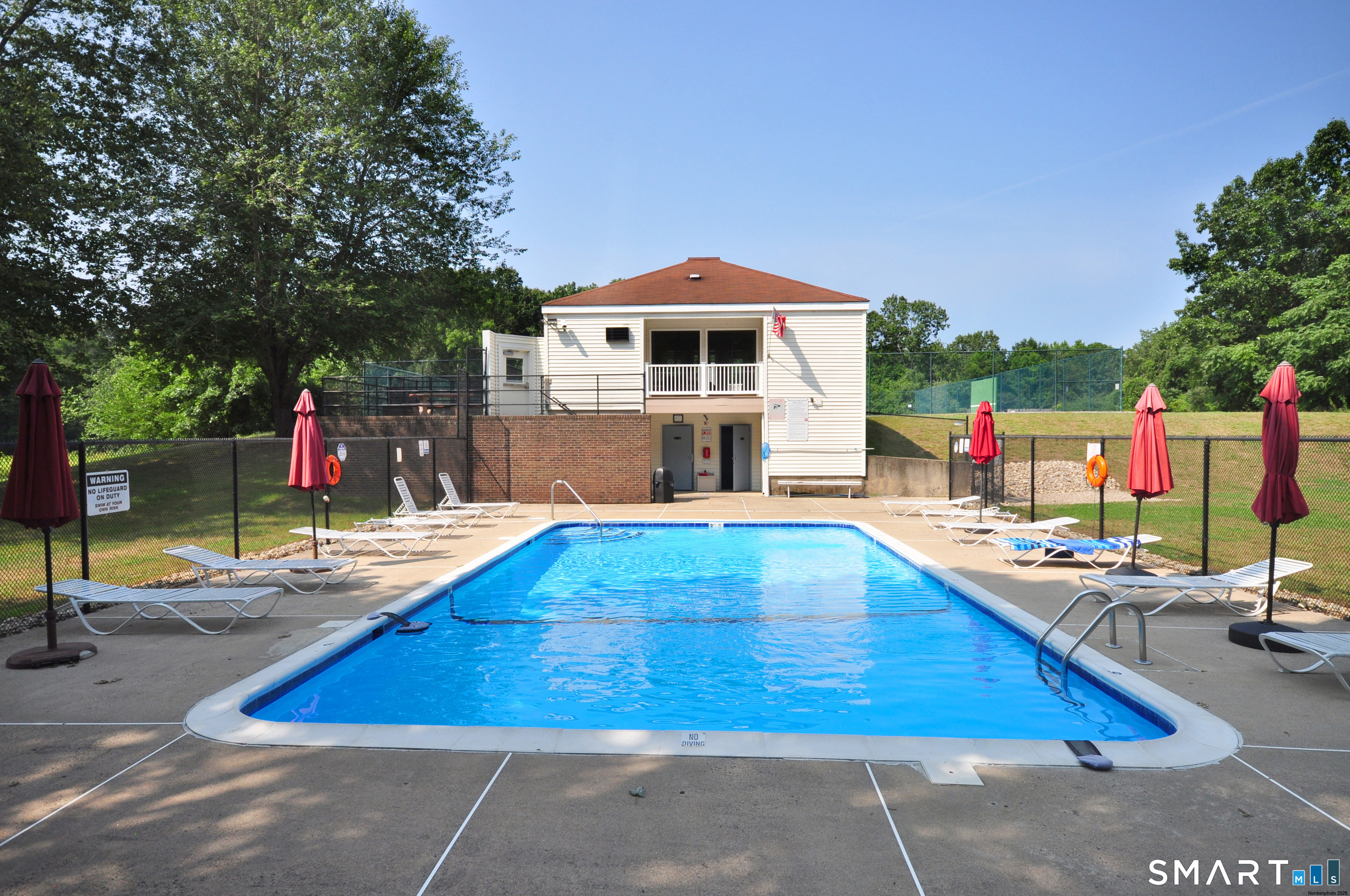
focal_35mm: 21
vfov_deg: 59.4
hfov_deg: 81.3
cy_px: 448
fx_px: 787
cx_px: 675
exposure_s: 1/500
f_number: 9
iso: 320
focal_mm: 14
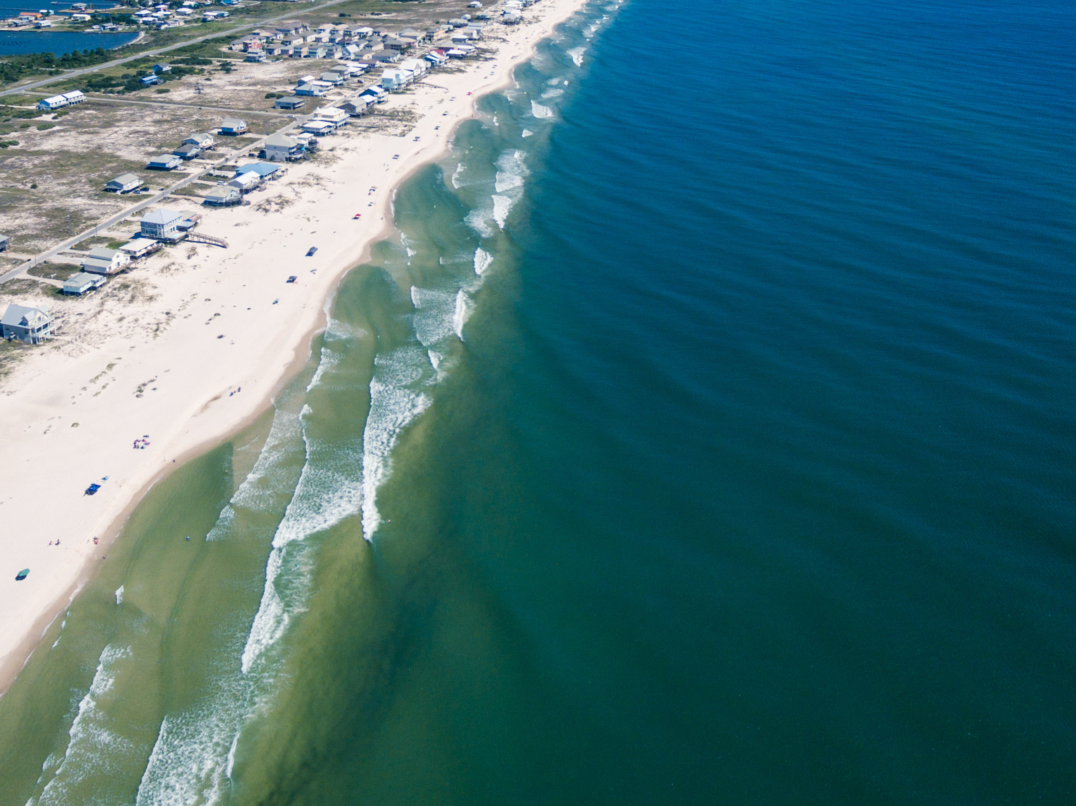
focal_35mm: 34
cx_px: 439
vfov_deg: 39.9
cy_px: 147
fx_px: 1057
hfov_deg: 53.6
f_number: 2.8
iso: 100
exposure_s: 1/1800
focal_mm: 3.6
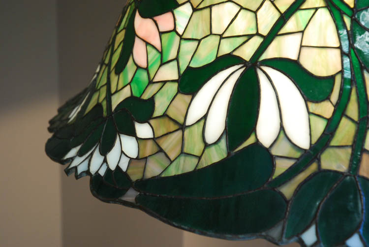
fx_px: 847
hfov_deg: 24.6
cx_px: 184
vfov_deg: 16.6
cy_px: 124
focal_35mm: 82
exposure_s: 1/30
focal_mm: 55
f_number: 6.3
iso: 800
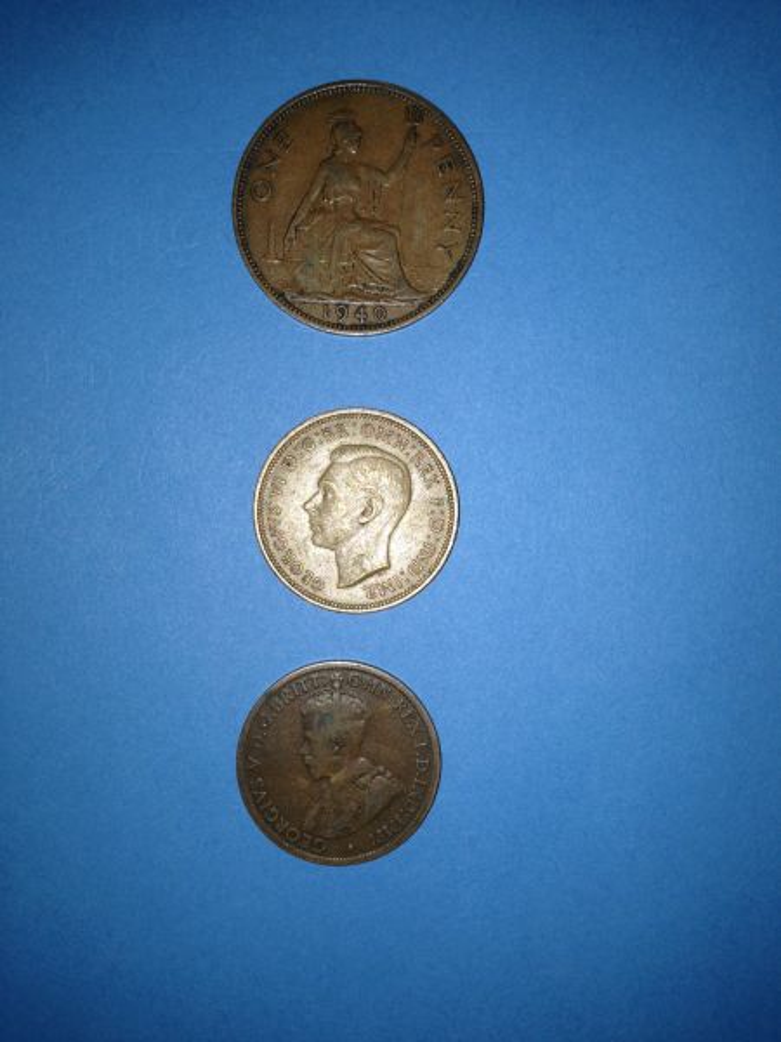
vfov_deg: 55.4
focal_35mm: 33
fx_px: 993
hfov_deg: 42.9
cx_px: 390
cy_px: 521
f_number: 2.4
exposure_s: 1/213
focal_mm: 4.12
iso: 50
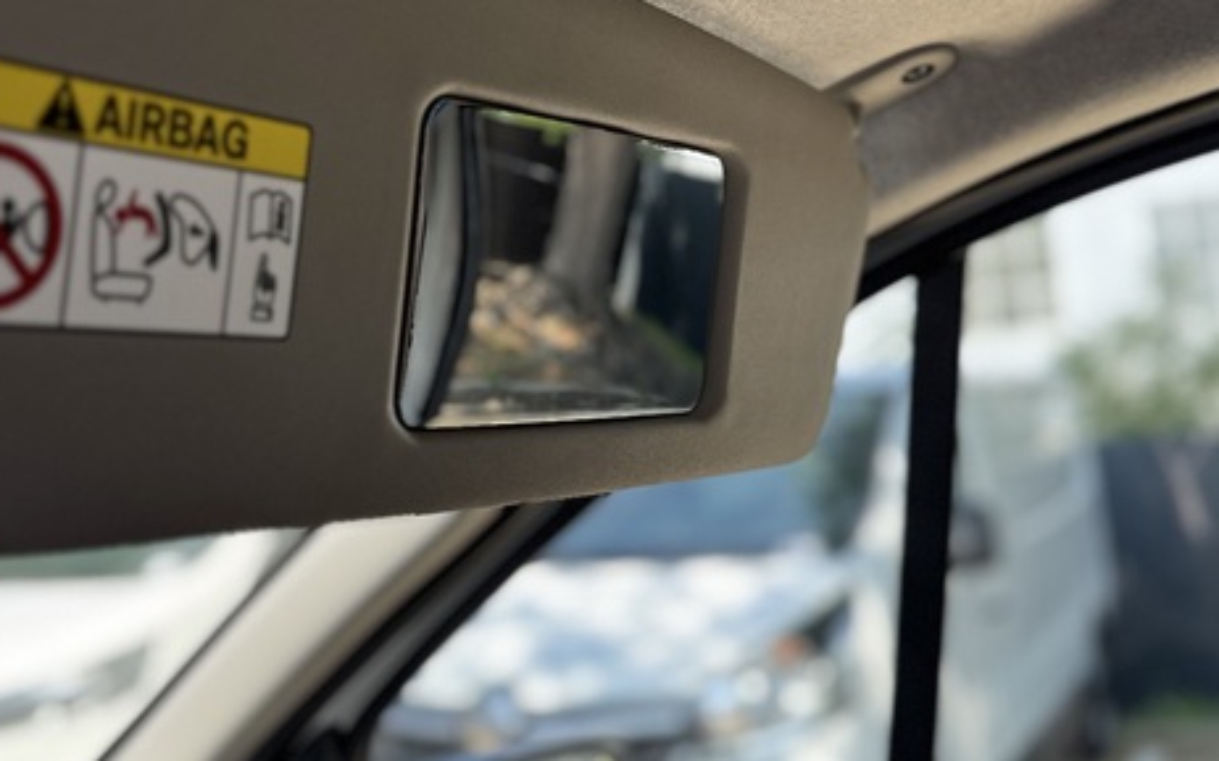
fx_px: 1461
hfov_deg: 44.7
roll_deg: +3.1
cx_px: 424
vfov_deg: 29.1
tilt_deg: +8.1
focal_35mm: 44
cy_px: 276
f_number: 1.78
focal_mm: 6.76
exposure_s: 1/531
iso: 80
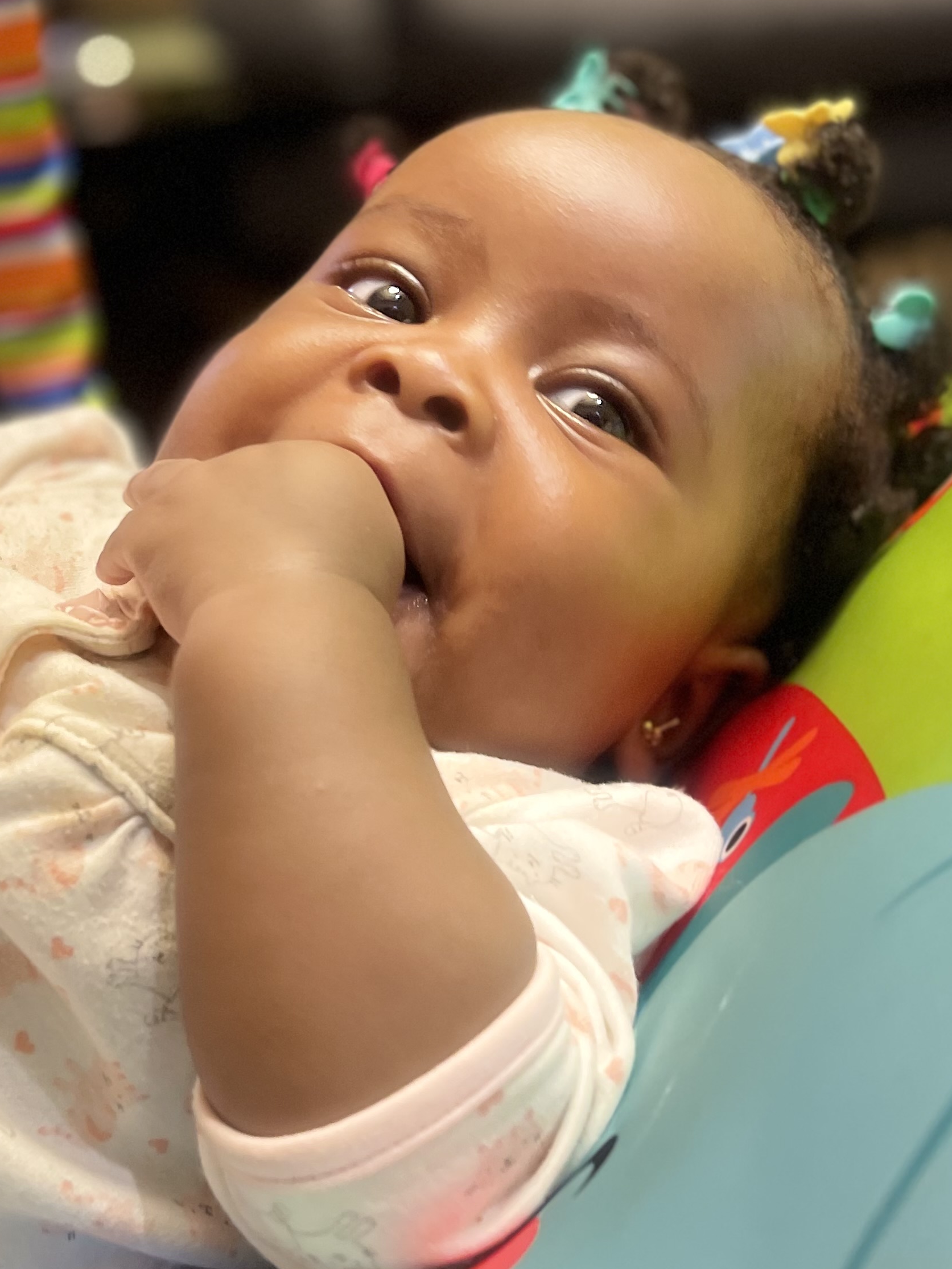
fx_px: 1723
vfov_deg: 40.4
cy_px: 675
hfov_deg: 30.2
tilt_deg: -22.7
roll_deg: +9.2
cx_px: 197
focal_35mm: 47
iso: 250
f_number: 1.6
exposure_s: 1/50
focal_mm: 5.1
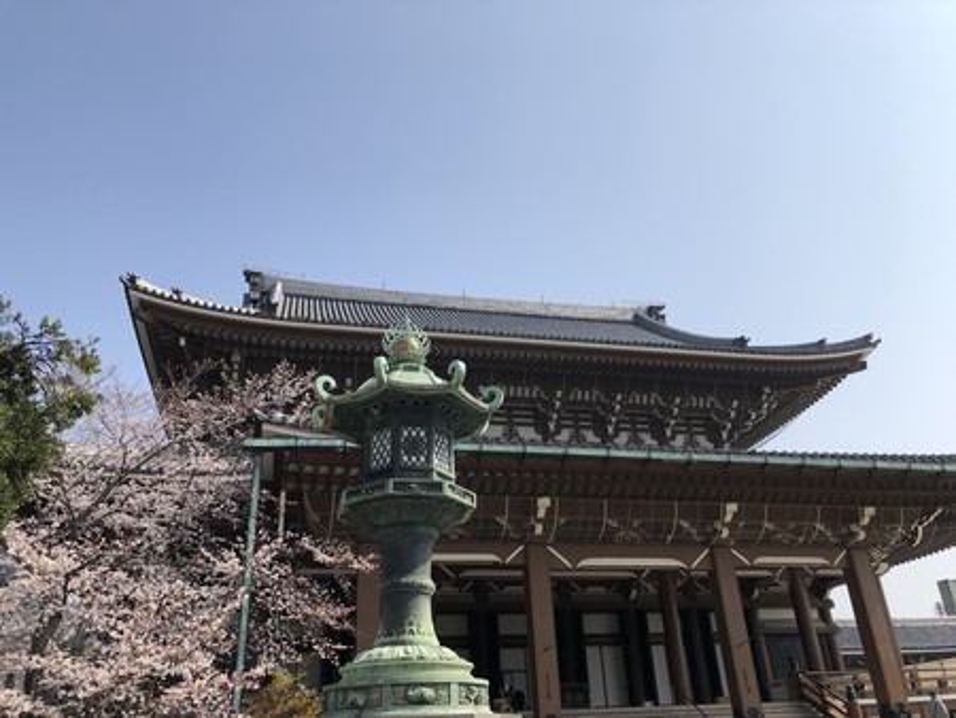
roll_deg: +3.4
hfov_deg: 63.4
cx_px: 478
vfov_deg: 49.8
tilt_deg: +27.0
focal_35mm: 28
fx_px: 774
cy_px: 359
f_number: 1.8
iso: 25
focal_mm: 3.99
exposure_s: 1/2667
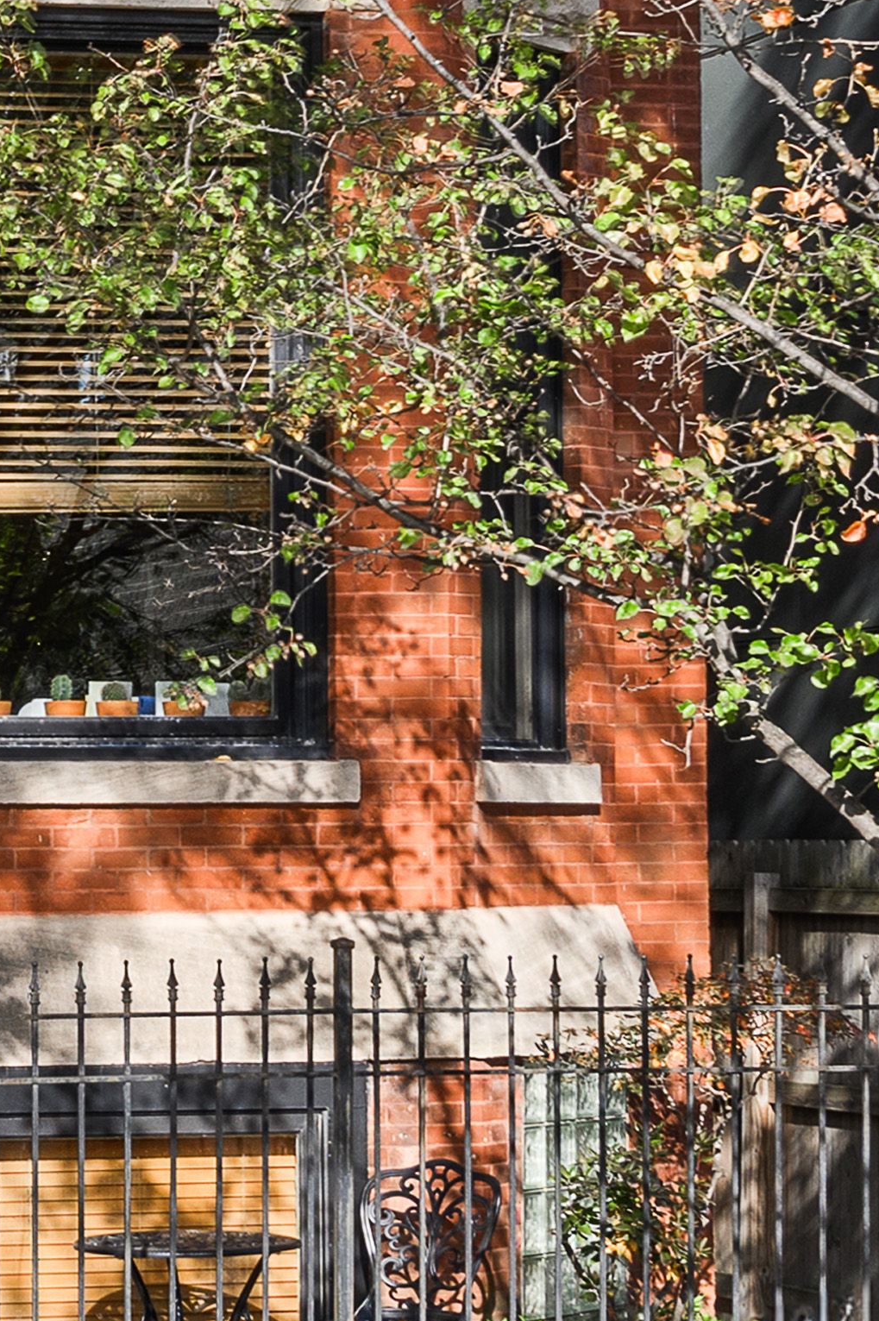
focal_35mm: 106
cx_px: -371
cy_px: -157
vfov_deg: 18.5
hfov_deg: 12.4
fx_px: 3886
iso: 100
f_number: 9
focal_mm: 20
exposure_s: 1/250
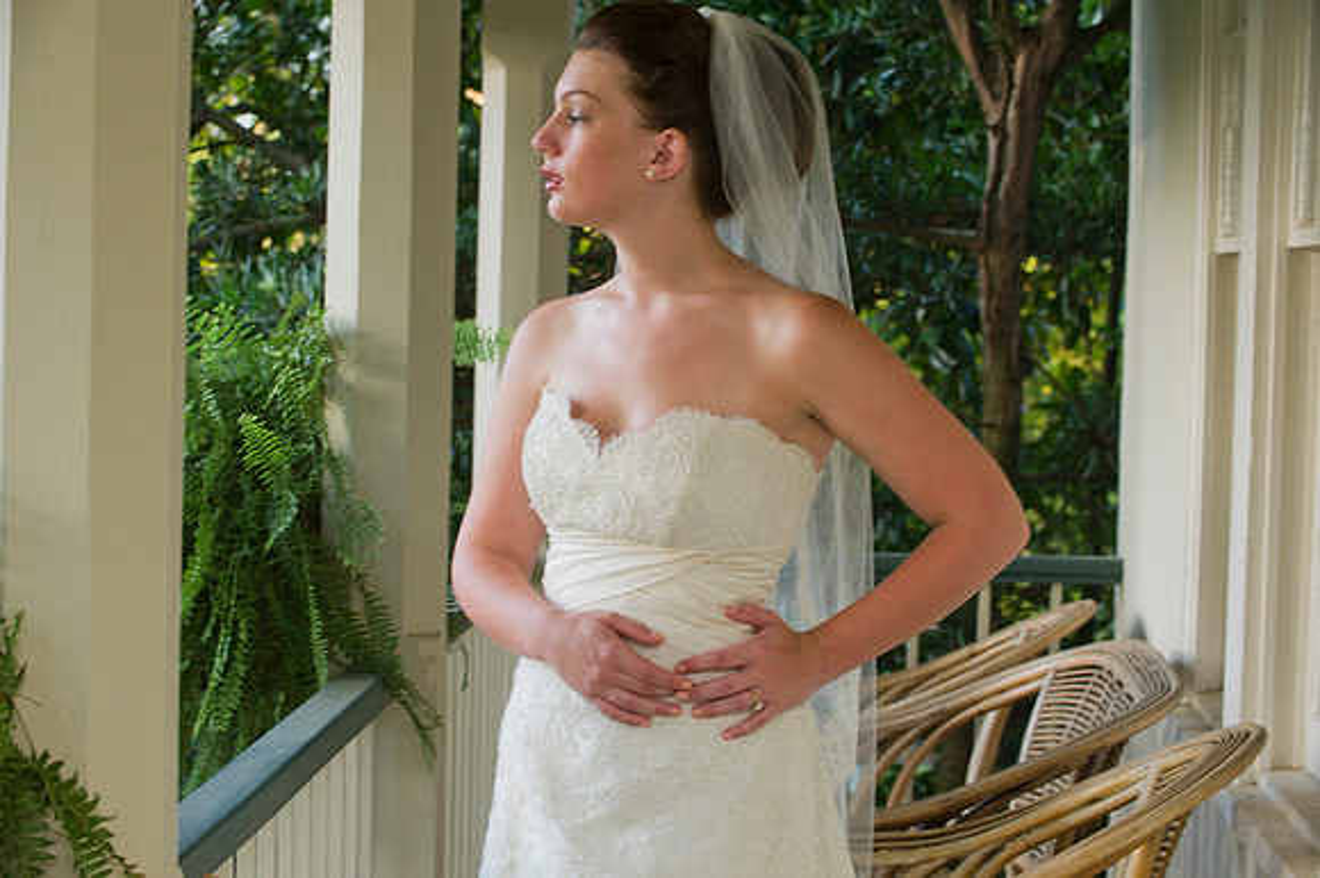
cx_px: 660
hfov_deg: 22.6
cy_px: 439
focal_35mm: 90
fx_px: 3298
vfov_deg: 15.2
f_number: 6.3
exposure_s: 1/60
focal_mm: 90
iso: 400
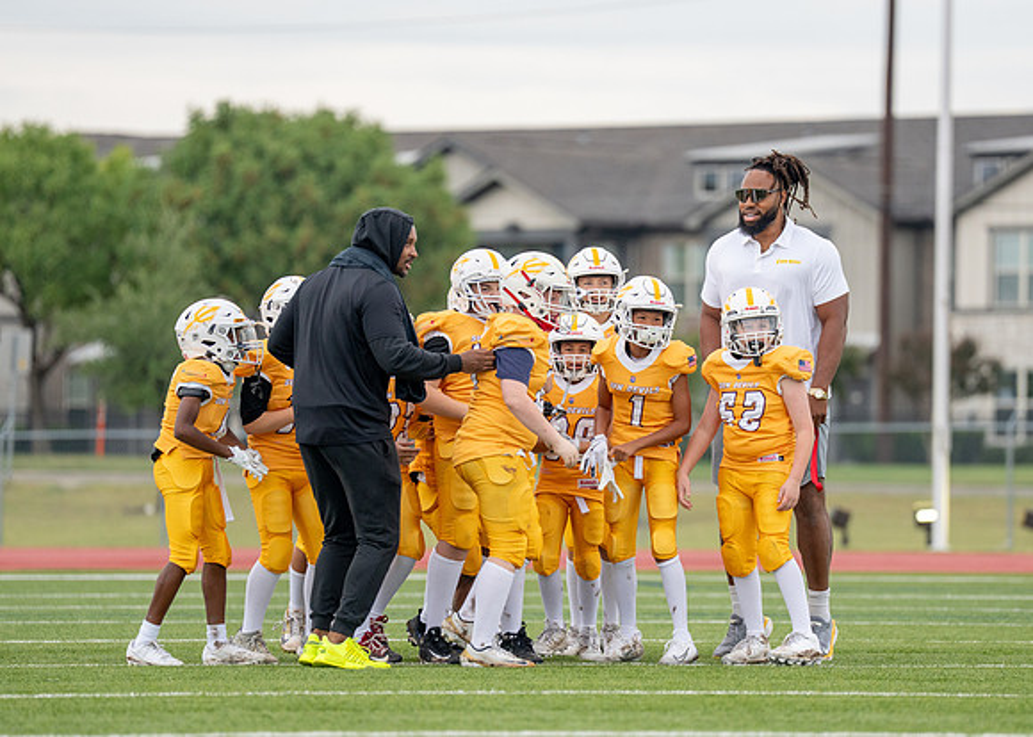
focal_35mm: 270
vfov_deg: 5.3
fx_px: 7911
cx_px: 630
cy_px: 401
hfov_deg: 7.5
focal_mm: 200
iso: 500
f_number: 2.8
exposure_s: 1/2000
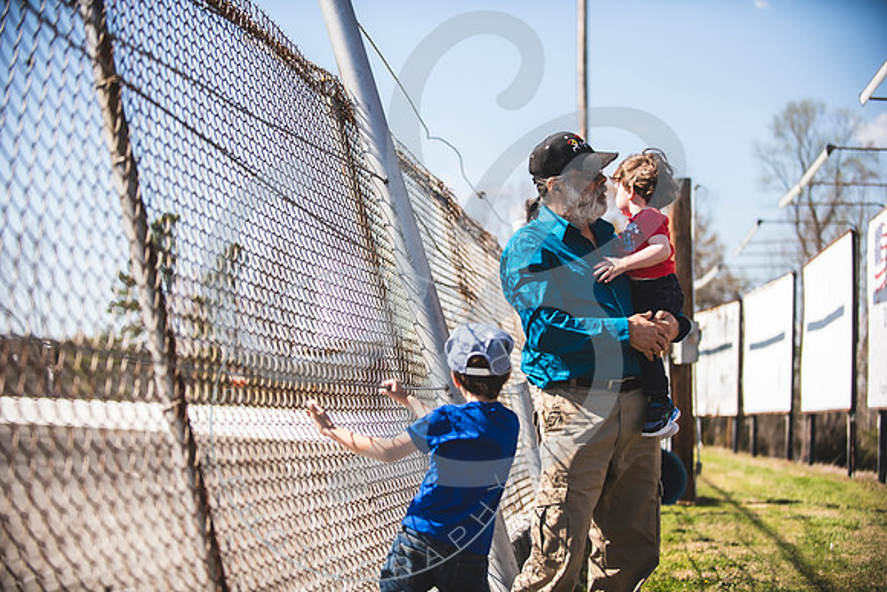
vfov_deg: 19.5
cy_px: 296
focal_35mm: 70
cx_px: 444
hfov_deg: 28.8
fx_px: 1725
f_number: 2.8
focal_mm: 70
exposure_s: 1/1000
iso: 100
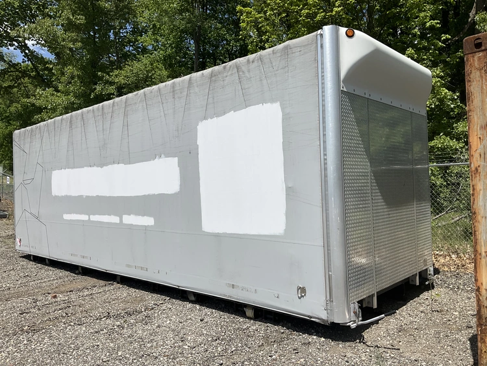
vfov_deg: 48.3
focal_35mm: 29
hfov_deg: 61.6
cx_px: 244
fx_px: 408
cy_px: 183
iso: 25
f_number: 1.8
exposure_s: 1/3322
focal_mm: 3
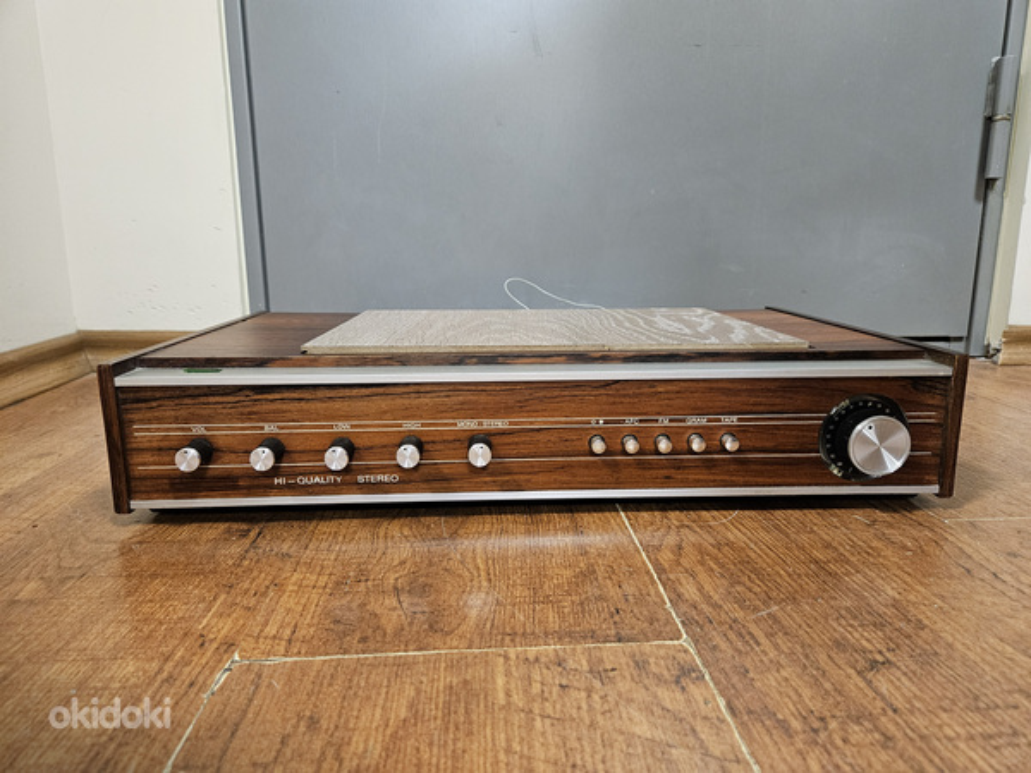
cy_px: 386
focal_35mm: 23
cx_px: 516
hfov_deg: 73.9
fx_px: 685
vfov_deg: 58.9
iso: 800
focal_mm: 5.4
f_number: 1.8
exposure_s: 1/50
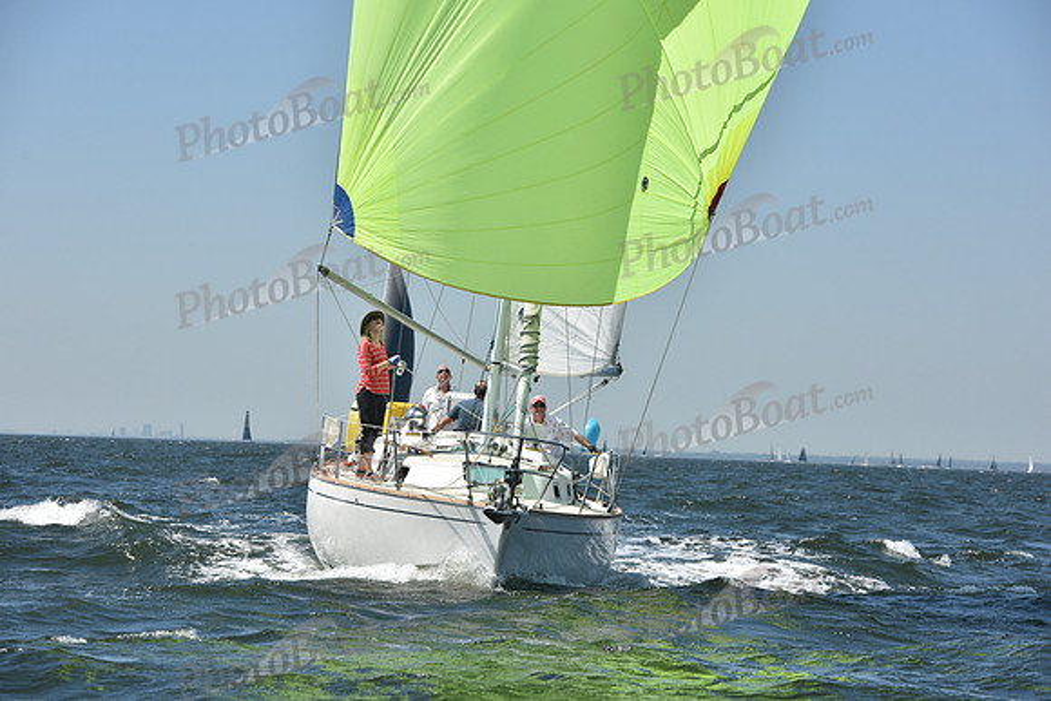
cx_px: 526
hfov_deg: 16.4
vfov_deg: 11.0
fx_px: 3650
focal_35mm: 125
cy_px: 350
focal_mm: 125
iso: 250
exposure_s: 1/1250
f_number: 8
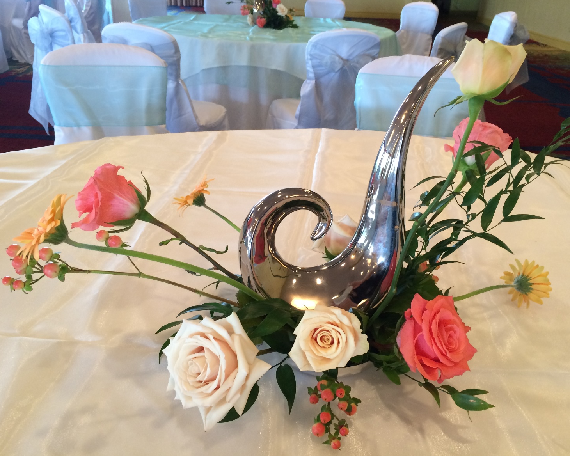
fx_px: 523
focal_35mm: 31
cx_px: 301
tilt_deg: -25.2
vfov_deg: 47.1
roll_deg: -3.5
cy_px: 224
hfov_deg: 57.1
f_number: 2.2
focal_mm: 4.15
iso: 100
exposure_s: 1/30
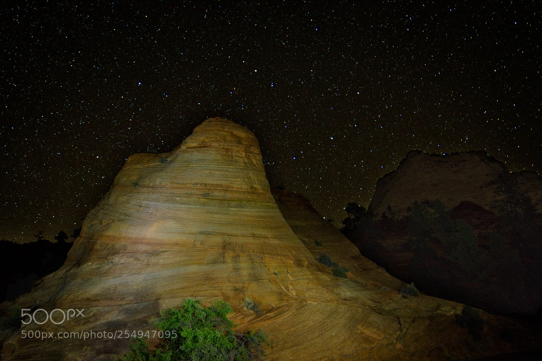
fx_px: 316
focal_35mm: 21
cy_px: 180
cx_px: 271
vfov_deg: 59.5
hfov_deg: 81.2
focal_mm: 14
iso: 1600
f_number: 2.8
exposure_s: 25
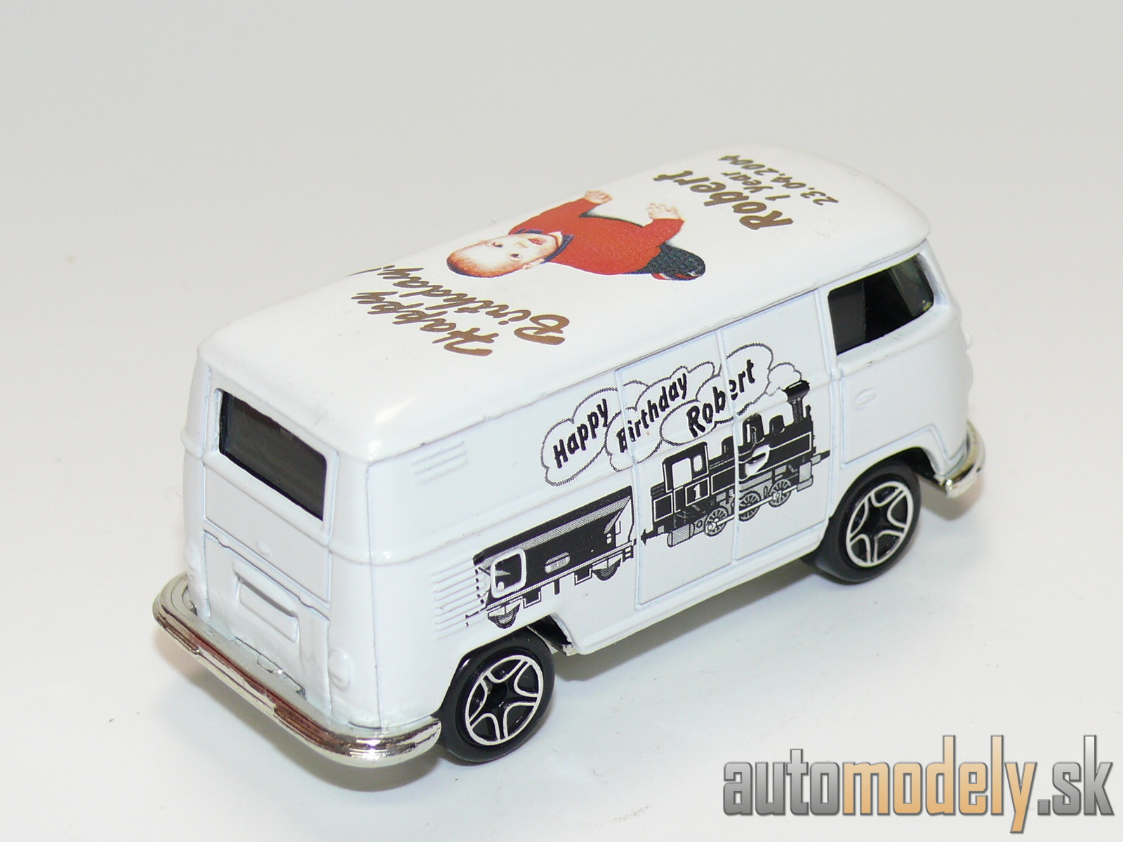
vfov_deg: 14.5
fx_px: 3309
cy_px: 421
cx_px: 562
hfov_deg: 19.3
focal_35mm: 102
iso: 100
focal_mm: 13.3
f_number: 4
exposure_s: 1/30
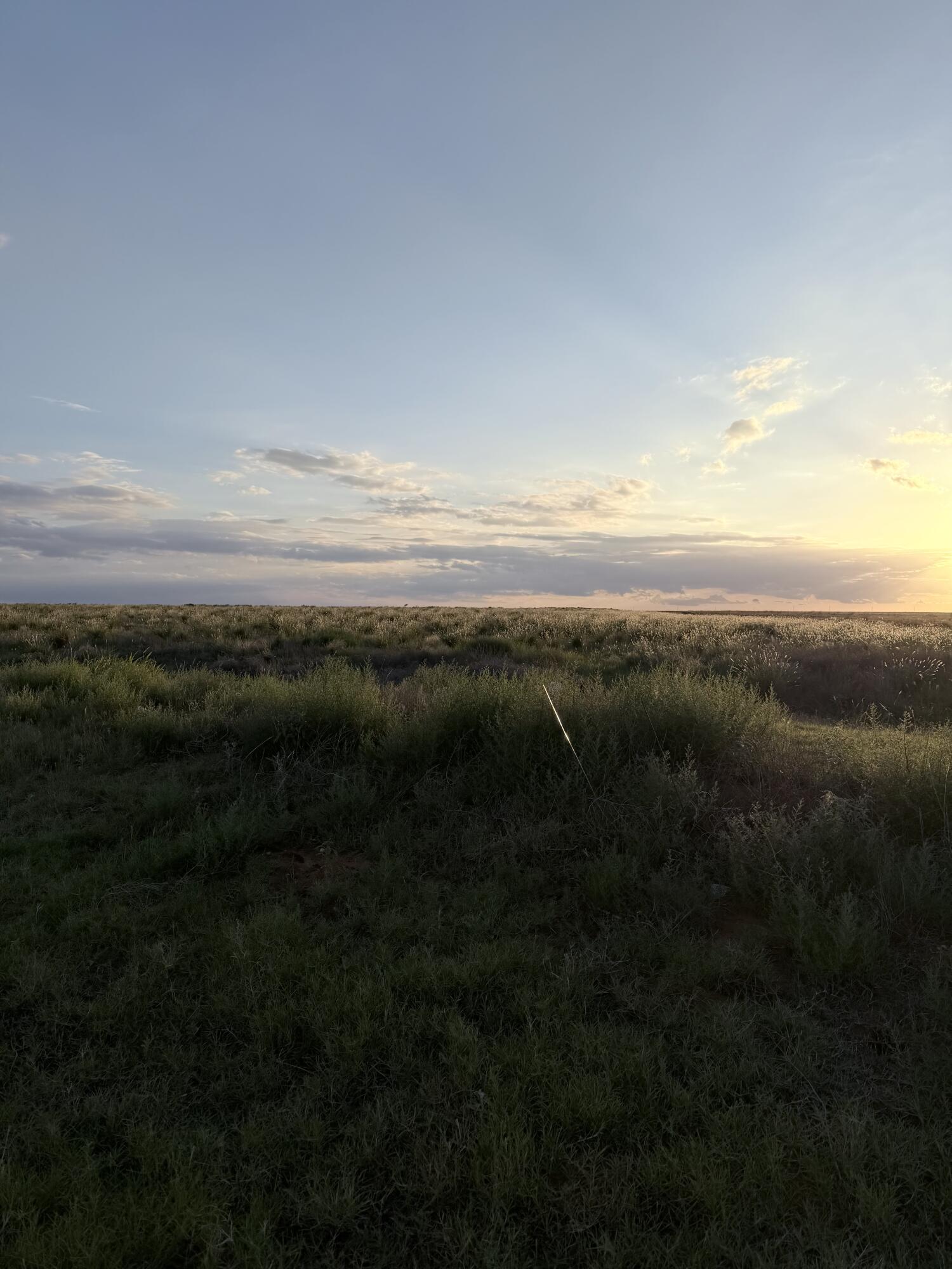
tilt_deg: -1.3
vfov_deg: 71.6
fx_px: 880
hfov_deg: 56.8
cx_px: 476
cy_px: 634
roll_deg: -0.8
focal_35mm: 24
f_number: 1.78
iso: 80
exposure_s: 1/5319
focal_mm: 6.76
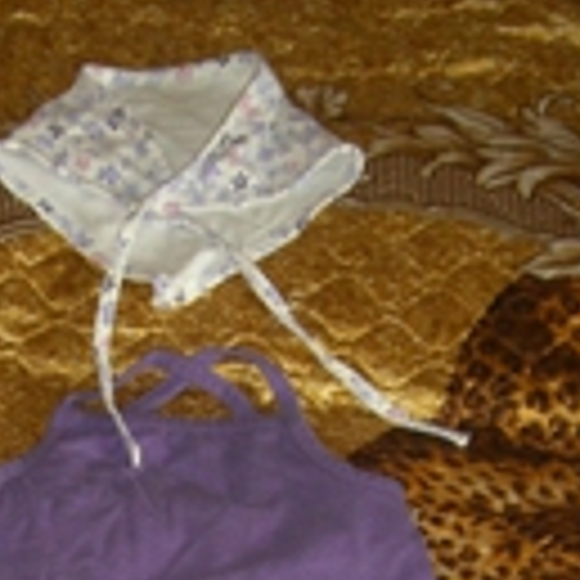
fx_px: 2218
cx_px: 148
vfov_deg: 14.1
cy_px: 818
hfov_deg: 14.8
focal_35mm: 117
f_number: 2.8
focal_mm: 7.9
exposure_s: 1/60
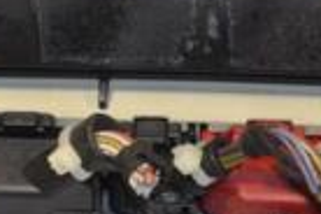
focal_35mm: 359
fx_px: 3202
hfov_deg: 5.7
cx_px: 147
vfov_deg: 3.8
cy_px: -12
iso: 1100
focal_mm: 55
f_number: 5.6
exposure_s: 1/200
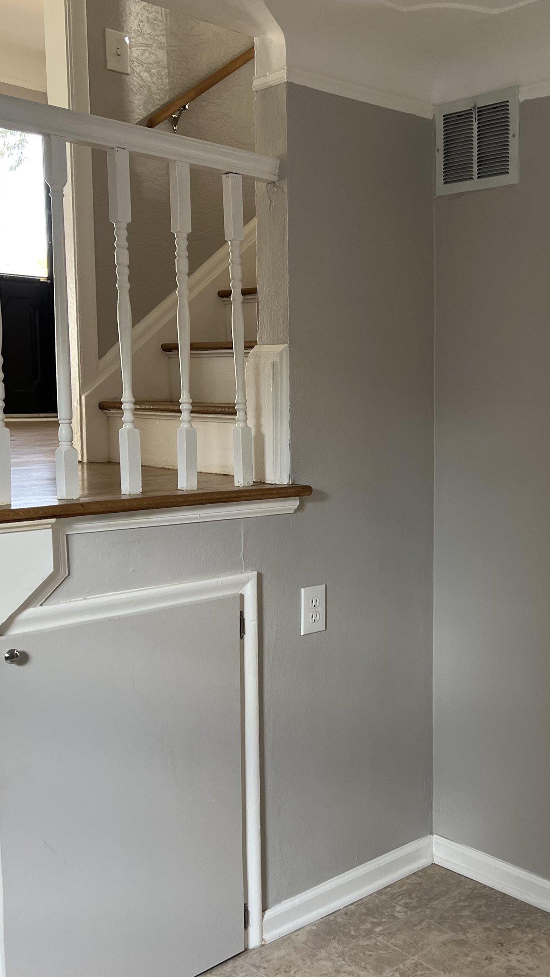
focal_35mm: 38
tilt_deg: -5.8
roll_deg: +1.3
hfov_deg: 30.4
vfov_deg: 52.8
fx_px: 985
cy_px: 486
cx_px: 440
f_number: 1.5
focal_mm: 5.7
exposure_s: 1/120
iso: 80
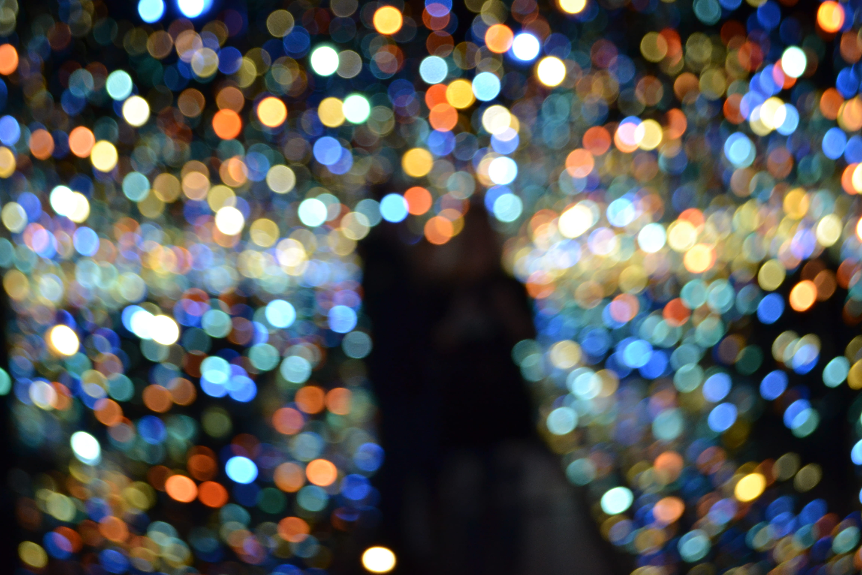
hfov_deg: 46.4
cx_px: 431
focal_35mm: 42
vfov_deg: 31.9
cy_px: 288
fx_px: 1006
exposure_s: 1/40
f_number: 4.5
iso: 800
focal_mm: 28
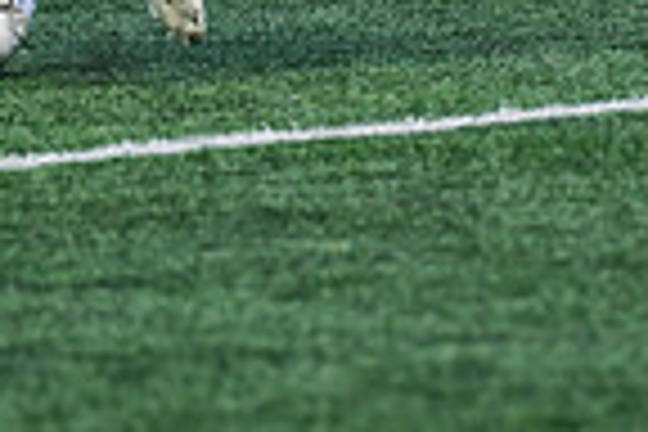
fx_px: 14543
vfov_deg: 1.7
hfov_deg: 2.5
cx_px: 954
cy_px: -367
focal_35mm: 808
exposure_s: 1/1250
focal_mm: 200
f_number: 3.5
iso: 320
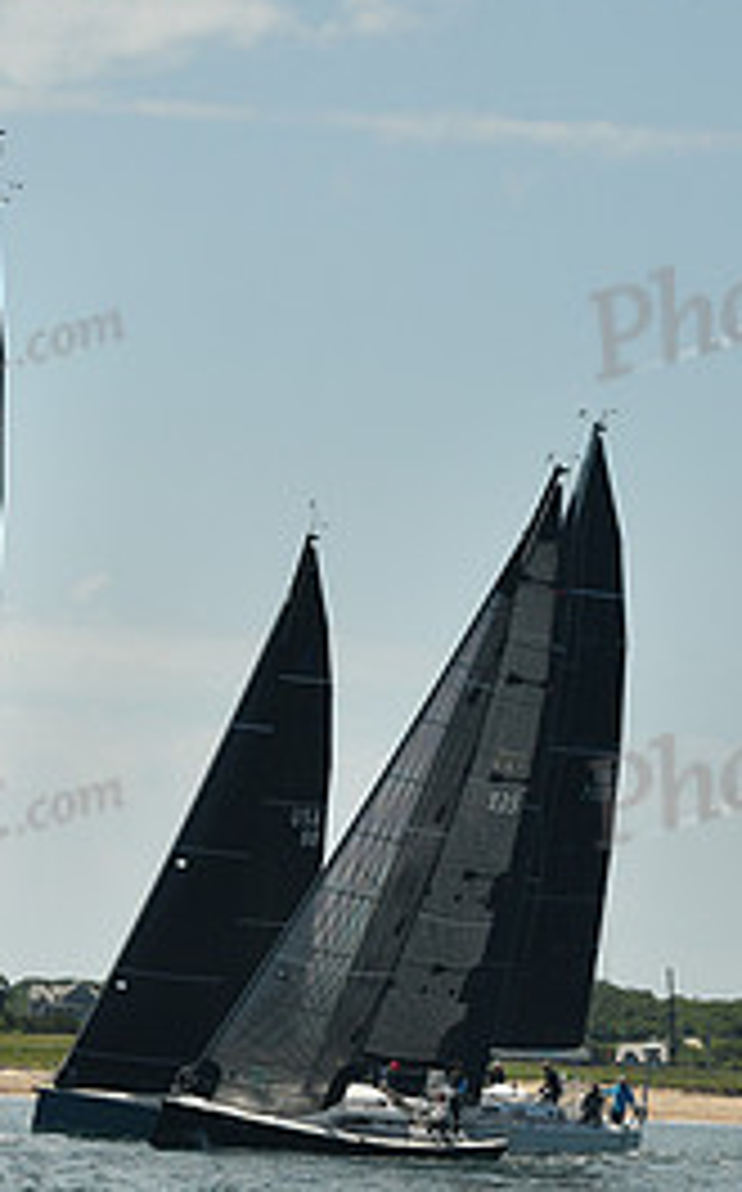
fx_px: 7105
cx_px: 360
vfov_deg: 9.6
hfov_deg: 6.0
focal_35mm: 219
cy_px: 560
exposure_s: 1/640
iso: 320
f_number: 9
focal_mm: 98
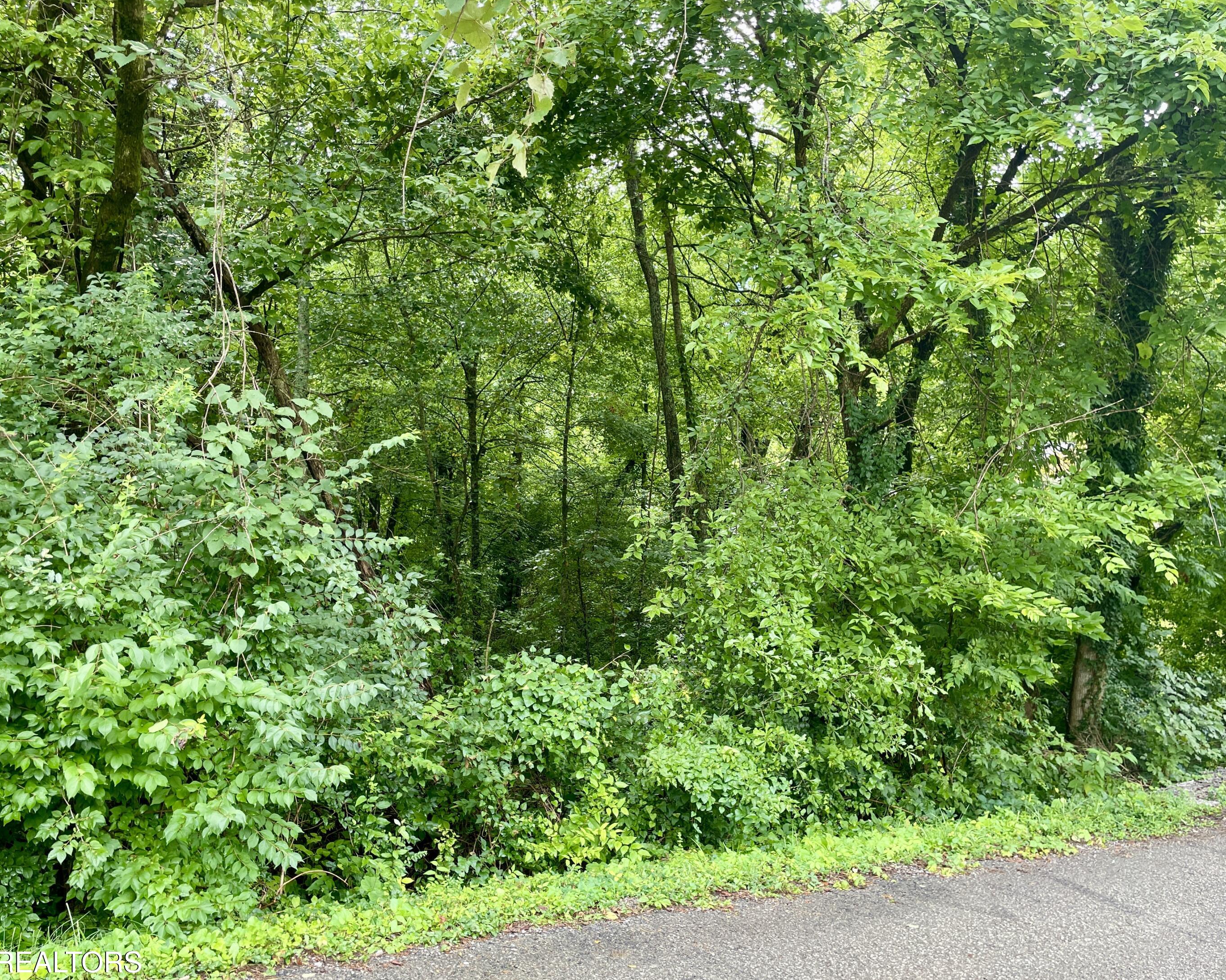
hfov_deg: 62.2
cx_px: 604
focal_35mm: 28
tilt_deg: -0.1
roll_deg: +0.9
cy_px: 502
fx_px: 1016
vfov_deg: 51.5
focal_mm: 4.2
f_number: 1.6
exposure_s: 1/121
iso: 50
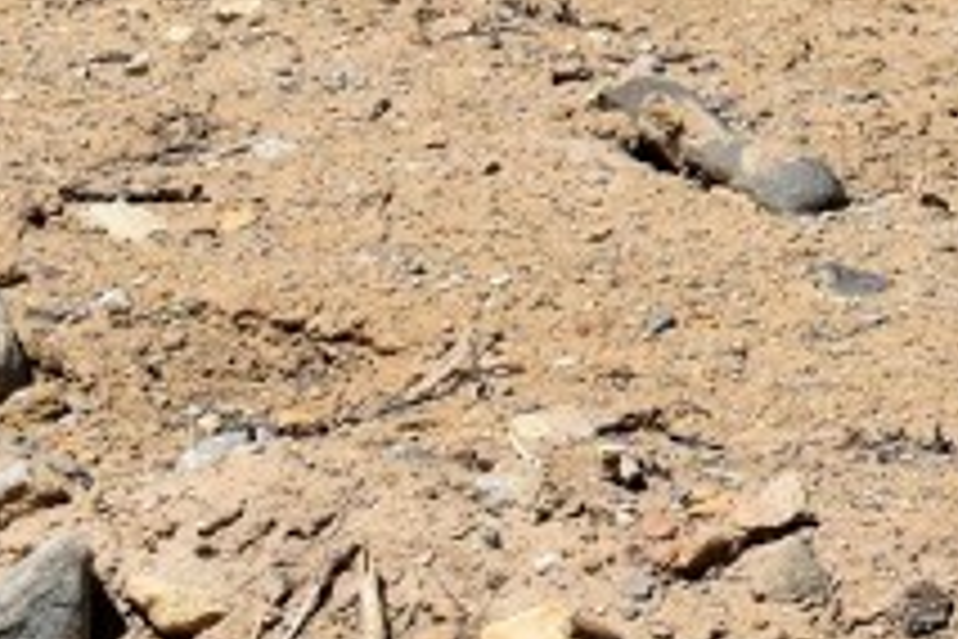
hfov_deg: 7.6
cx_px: 1965
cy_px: -747
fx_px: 6918
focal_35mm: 260
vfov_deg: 5.2
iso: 200
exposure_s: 1/500
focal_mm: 32
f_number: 10
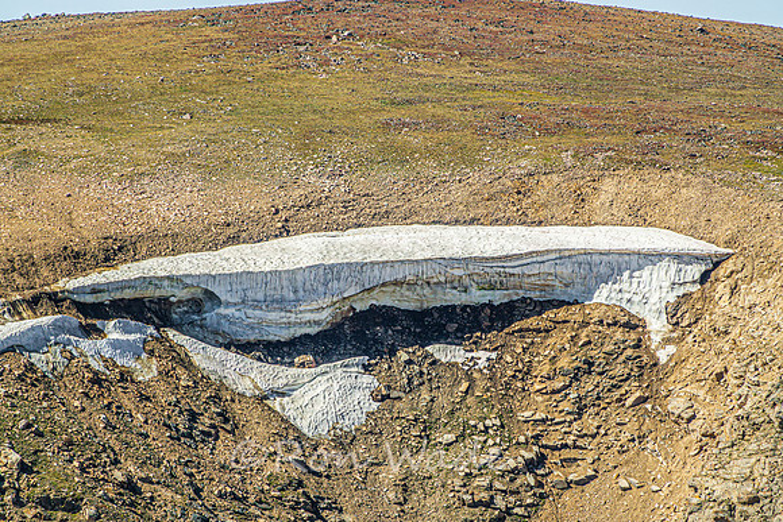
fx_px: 12617
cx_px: 392
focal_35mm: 580
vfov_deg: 2.4
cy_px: 261
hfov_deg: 3.6
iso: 200
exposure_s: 1/250
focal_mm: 212.77
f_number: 8
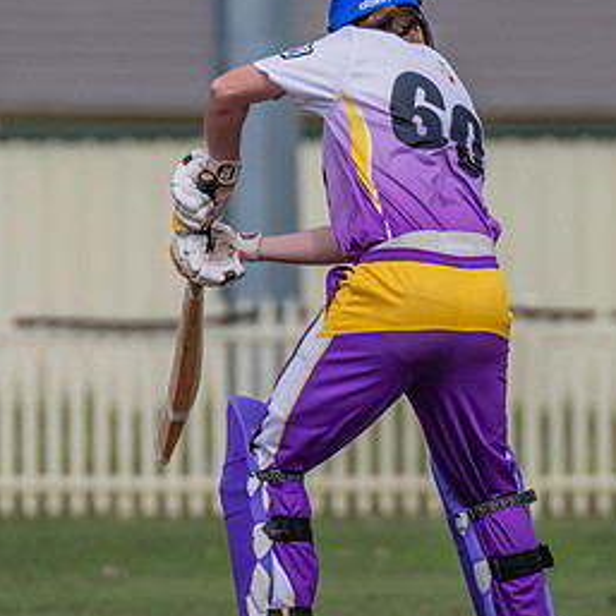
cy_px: 331
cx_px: 350
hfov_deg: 1.2
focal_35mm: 1470
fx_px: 29596
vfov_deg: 1.2
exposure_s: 1/2500
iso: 800
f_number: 7.1
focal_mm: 600
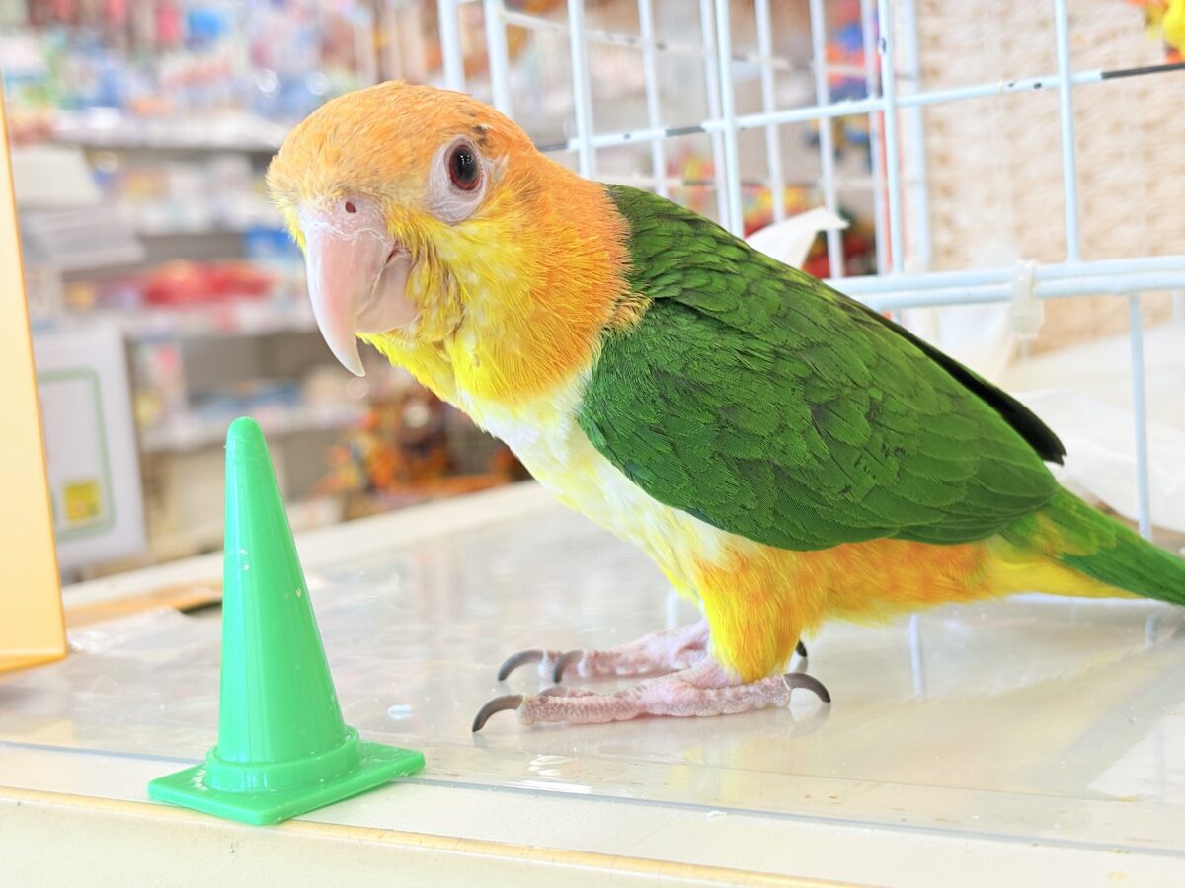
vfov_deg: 28.0
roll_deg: +6.3
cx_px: 592
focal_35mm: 52
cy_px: 444
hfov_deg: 36.8
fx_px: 1780
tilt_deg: -1.4
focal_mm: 5.96
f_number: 1.6
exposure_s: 1/50
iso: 40
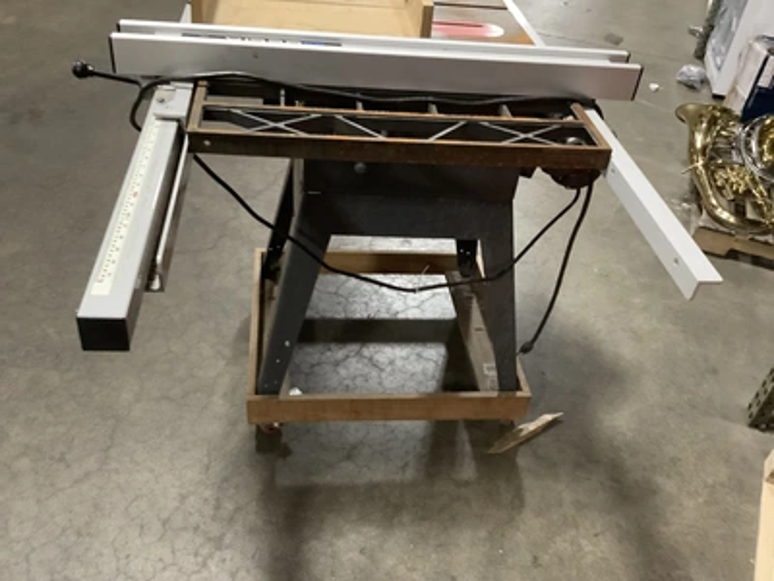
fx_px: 693
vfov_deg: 45.4
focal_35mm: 31
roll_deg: -6.9
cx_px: 387
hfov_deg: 58.4
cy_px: 290
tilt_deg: -39.0
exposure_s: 1/24
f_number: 2.4
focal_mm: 3.3
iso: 640
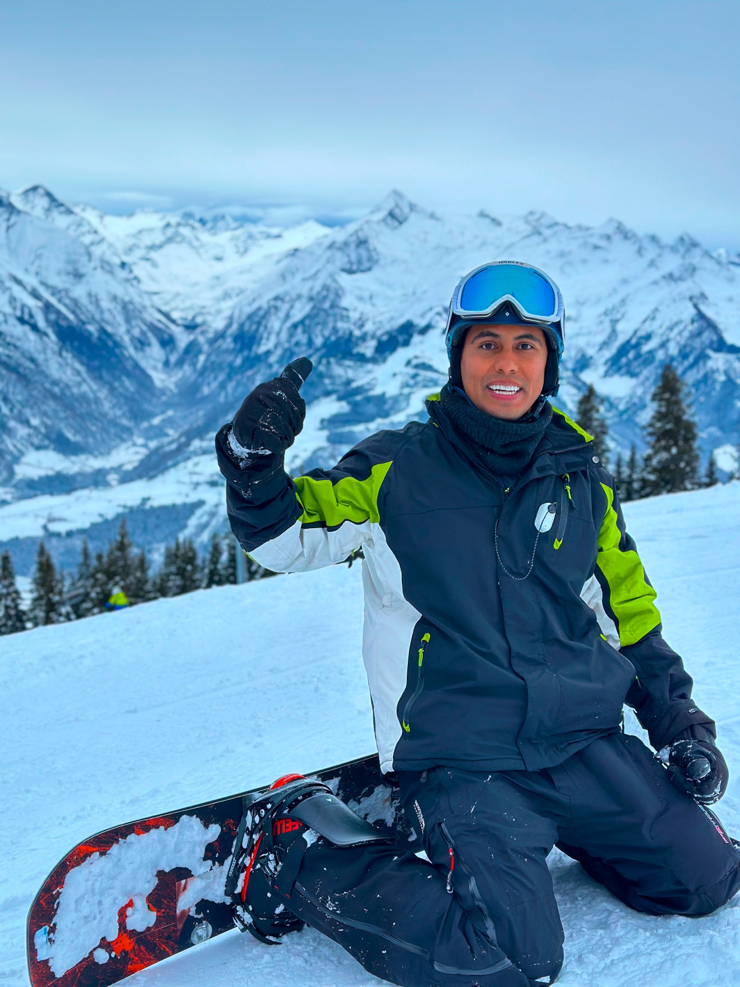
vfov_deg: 39.7
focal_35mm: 48
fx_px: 1368
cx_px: 370
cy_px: 494
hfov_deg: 30.3
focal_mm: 6.86
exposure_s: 1/750
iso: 80
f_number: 1.8
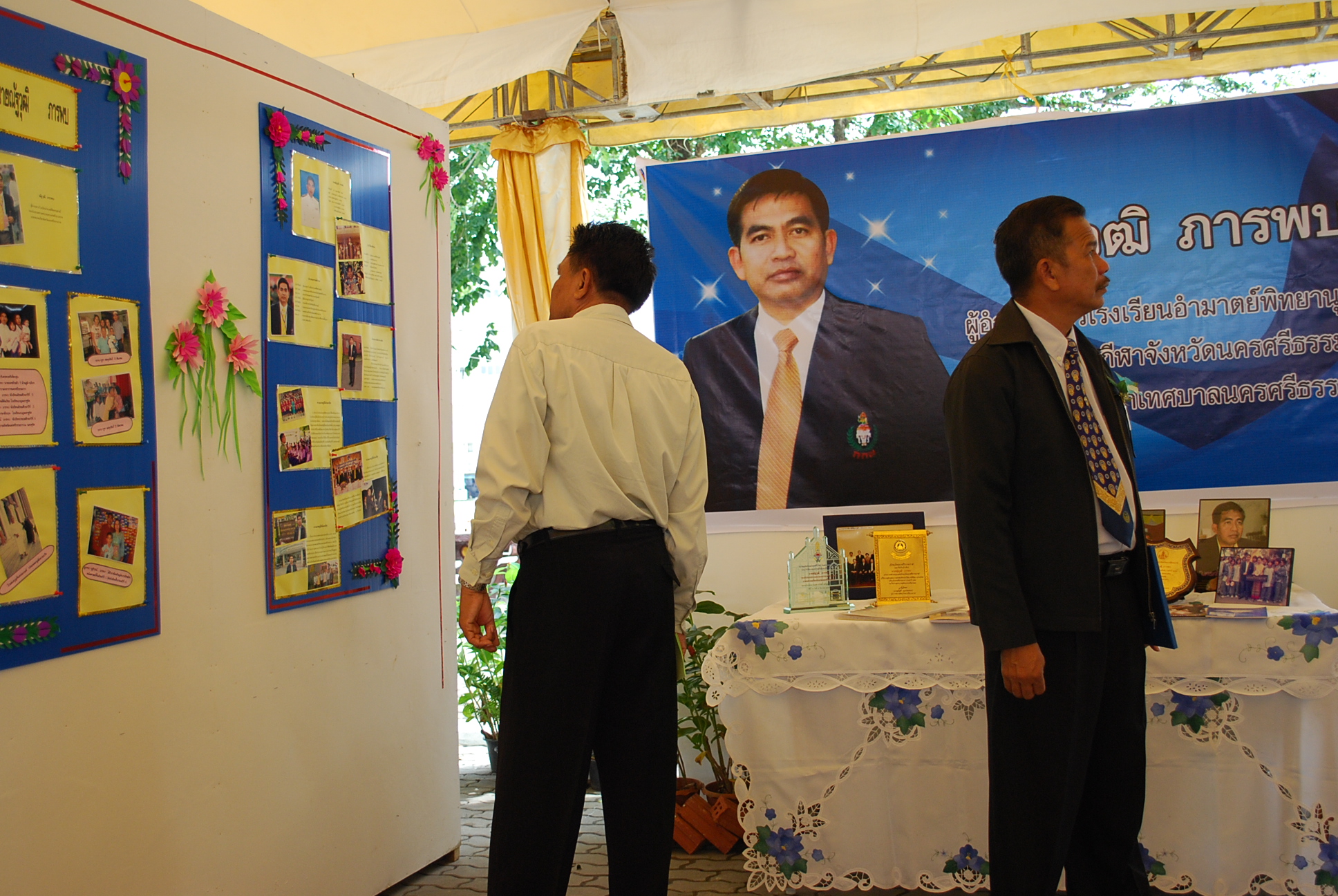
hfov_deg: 49.5
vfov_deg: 34.3
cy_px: 448
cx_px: 669
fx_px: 1451
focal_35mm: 39
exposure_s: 1/200
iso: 400
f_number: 4.2
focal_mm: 26
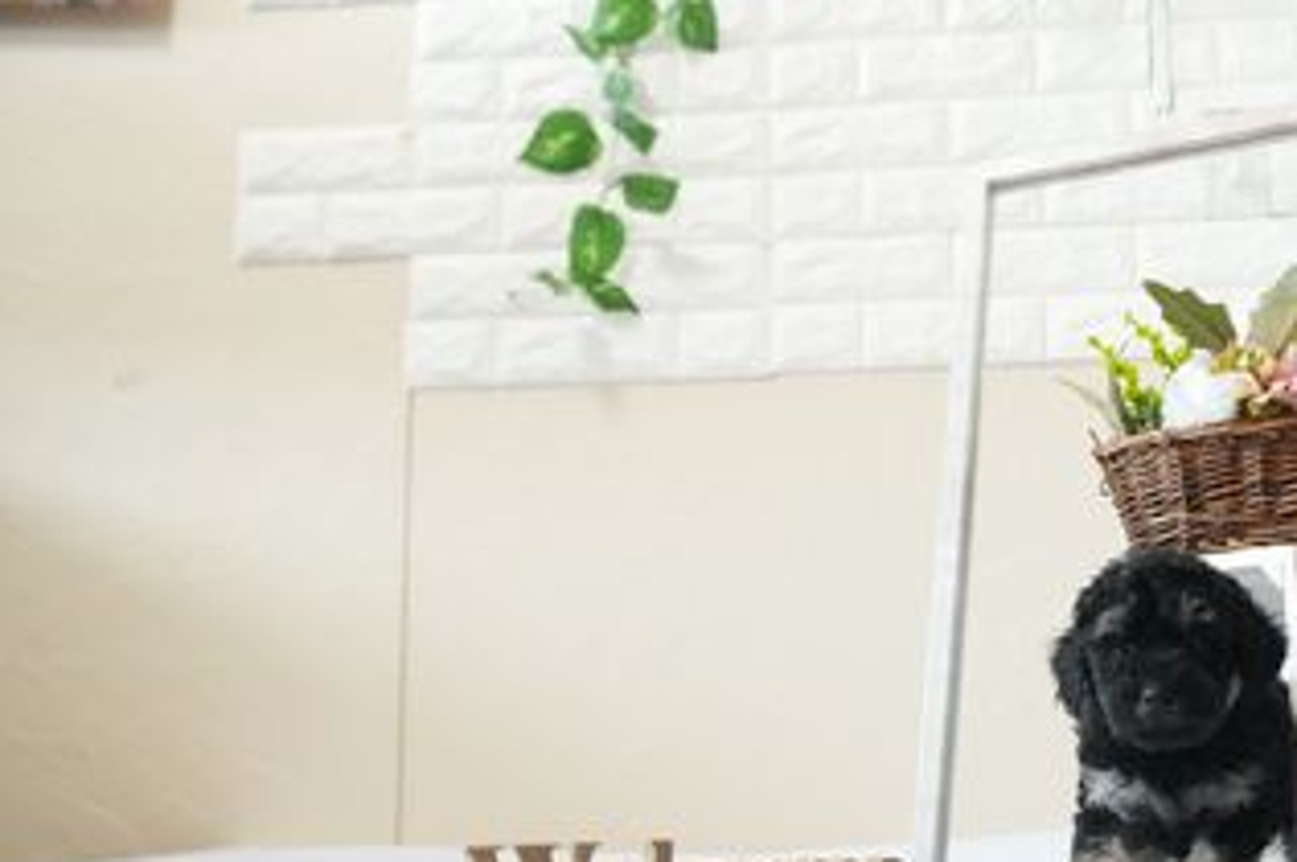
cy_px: 577
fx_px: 1368
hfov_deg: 48.1
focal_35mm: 38
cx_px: 1022
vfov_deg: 34.6
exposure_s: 1/125
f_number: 4
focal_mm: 16
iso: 3200
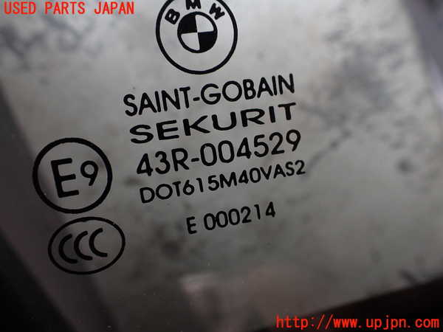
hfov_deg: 60.0
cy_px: 166
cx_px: 222
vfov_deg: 46.8
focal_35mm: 30
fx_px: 384
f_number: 3.2
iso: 100
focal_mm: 5.4
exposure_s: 1/160
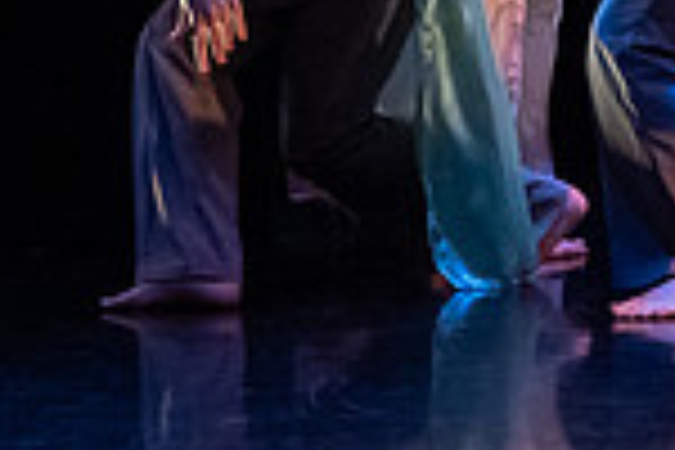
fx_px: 6824
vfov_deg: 3.8
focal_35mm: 364
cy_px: -256
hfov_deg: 5.6
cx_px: 1207
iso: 6400
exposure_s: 1/400
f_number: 4.5
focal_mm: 75
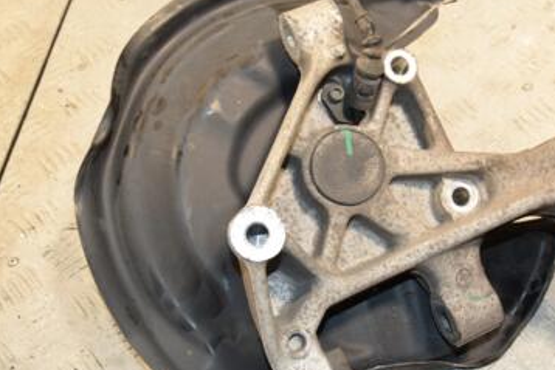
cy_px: 195
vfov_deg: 21.6
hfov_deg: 31.8
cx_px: 361
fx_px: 969
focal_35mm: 63
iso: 800
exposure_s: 1/200
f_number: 5.6
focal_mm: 25
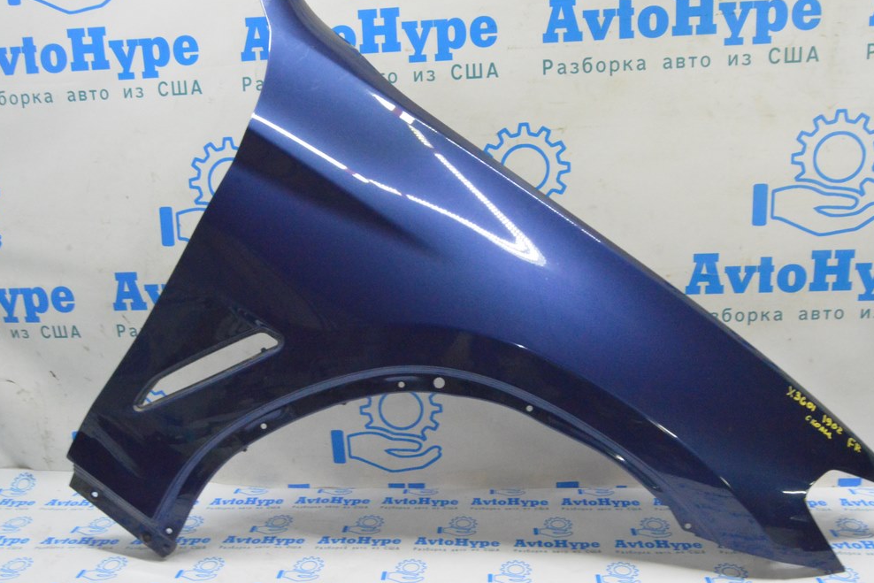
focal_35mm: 30
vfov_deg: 44.3
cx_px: 444
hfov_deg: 62.7
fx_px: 717
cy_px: 290
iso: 6400
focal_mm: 19
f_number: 20
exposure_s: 1/15
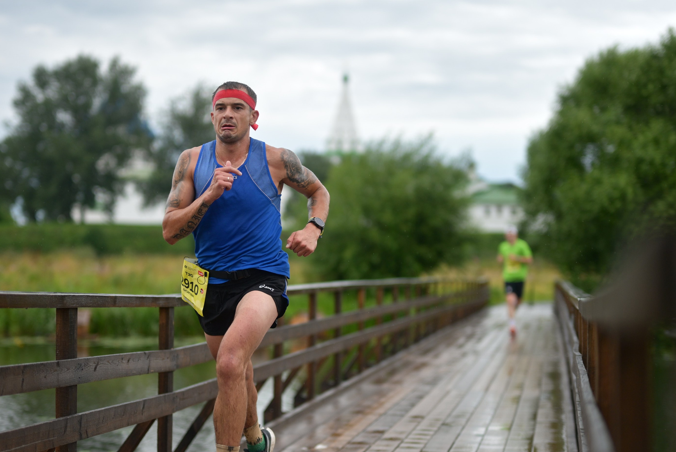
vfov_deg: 18.4
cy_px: 254
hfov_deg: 27.3
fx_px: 1390
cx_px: 299
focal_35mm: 74
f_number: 1.2
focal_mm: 50
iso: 100
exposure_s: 1/1000
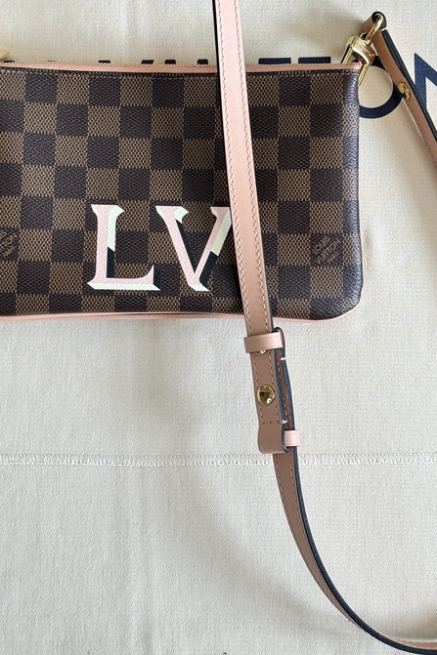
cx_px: 187
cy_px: 188
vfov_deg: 26.7
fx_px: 1366
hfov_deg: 18.2
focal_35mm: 75
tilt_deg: -81.7
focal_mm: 6.76
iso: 64
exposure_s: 1/50
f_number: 1.78
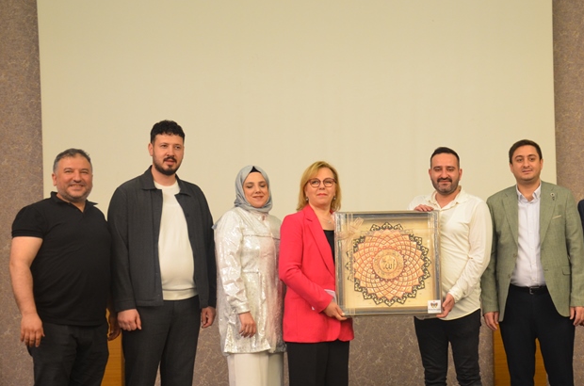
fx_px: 987
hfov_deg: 32.7
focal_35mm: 61
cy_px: 249
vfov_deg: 22.1
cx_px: 386
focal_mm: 28
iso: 800
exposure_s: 1/40
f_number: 4
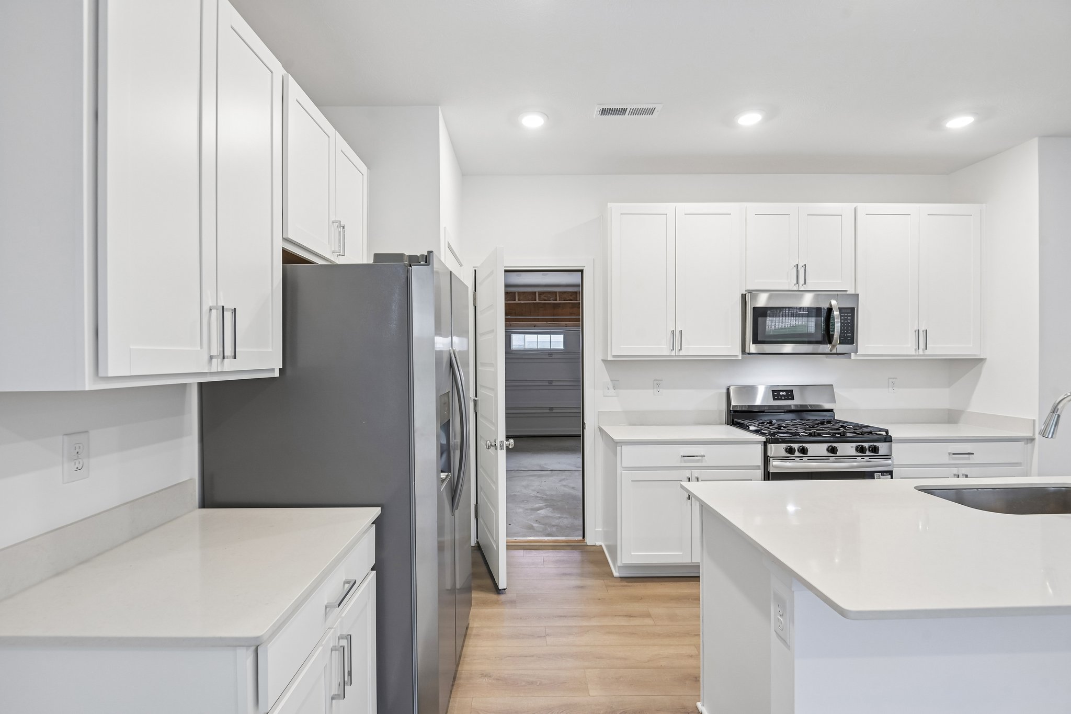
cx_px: 536
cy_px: 357
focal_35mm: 16
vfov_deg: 73.7
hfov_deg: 96.7
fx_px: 476
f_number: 8
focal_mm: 16
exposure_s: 1/15
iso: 400
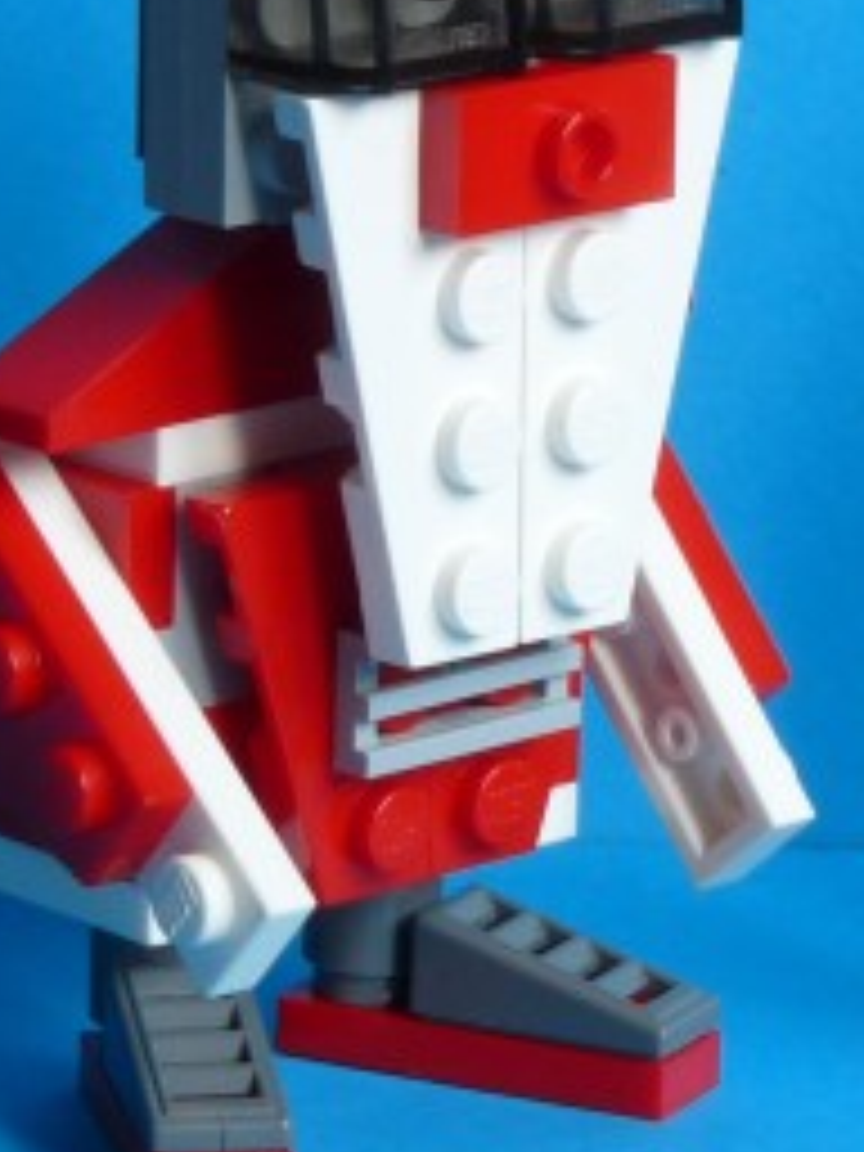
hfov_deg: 4.4
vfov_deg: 5.8
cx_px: 936
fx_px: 11348
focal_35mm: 341
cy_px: 126
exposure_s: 1/6
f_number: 8
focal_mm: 19.4
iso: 100
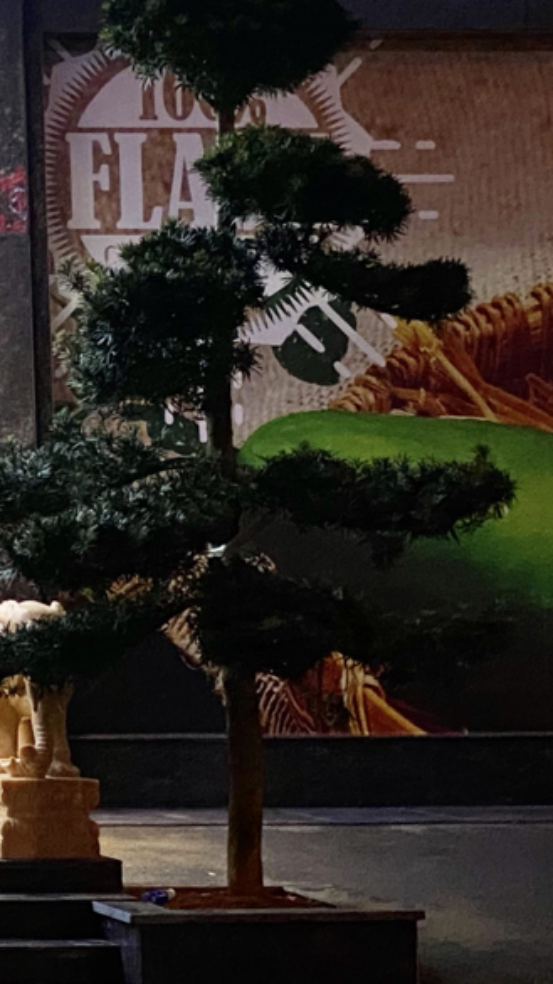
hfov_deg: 7.1
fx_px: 4198
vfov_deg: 13.2
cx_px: -811
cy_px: 13
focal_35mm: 161
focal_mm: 6
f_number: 2
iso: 125
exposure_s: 1/50
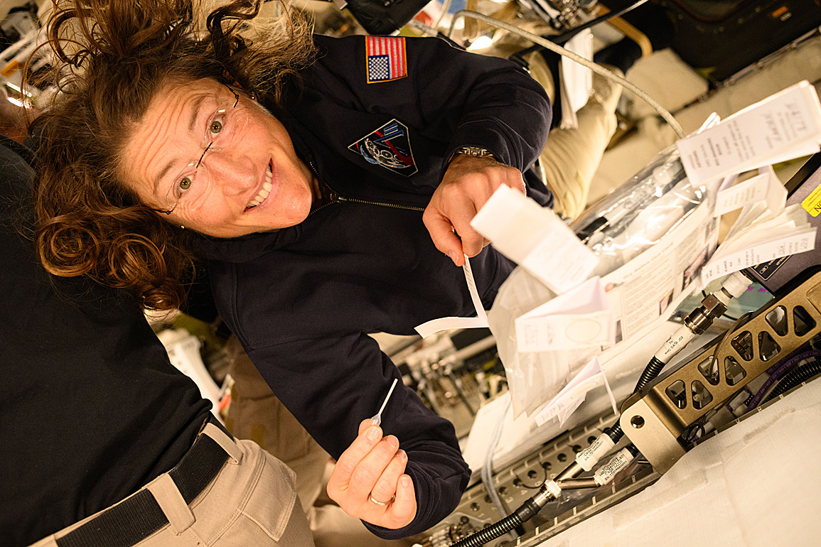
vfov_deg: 37.9
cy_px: 274
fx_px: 798
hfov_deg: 54.4
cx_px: 410
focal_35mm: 35
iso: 5000
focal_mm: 35
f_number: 5
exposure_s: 1/100
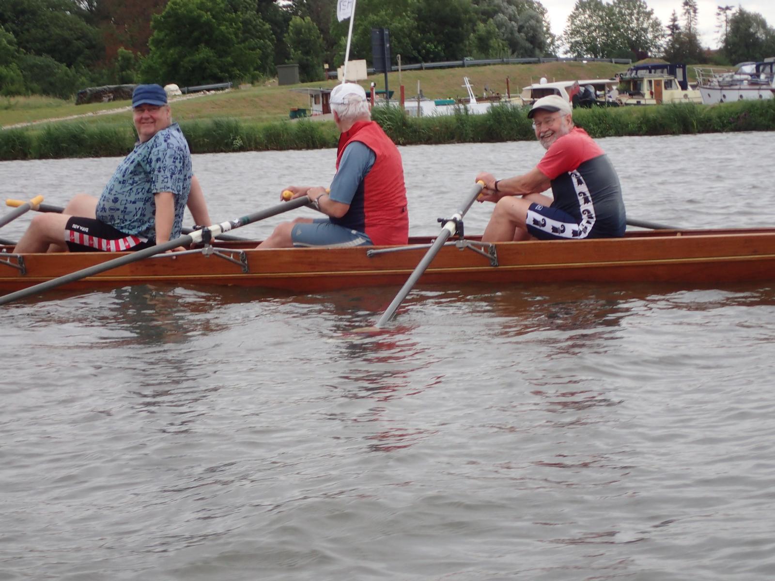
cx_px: 388
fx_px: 2239
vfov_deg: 14.8
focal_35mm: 100
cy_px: 290
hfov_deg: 19.6
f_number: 4.9
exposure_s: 1/200
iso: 160
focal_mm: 18
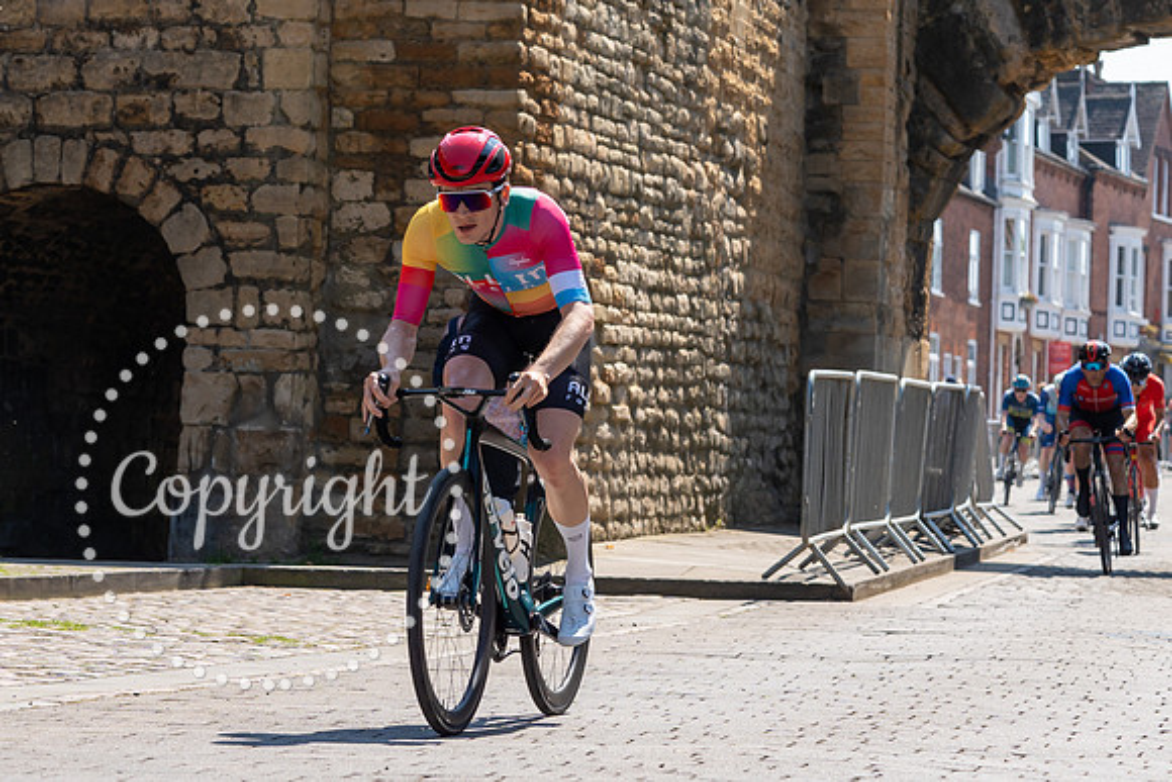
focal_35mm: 139
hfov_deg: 14.7
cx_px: 345
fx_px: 4528
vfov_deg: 9.9
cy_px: 297
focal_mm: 75
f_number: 5
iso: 160
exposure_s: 1/800
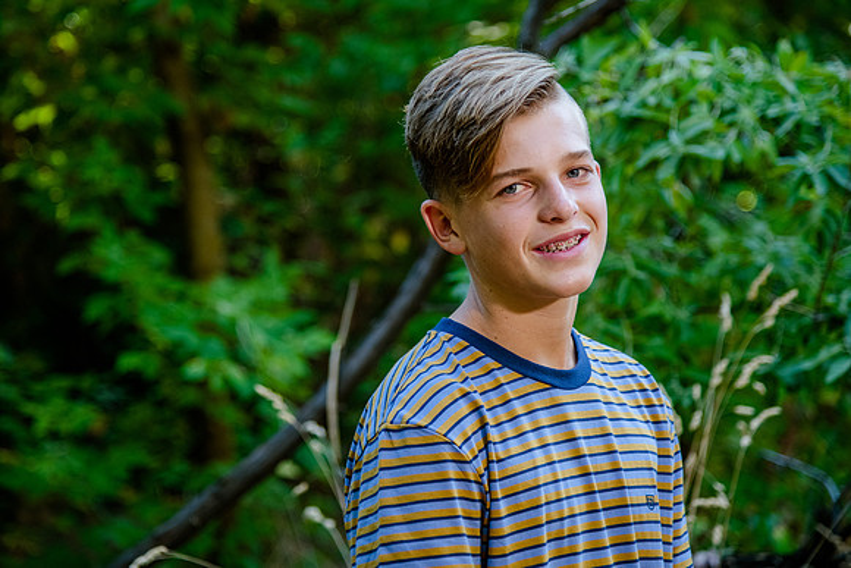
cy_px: 243
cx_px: 390
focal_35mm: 109
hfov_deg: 18.8
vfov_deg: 12.6
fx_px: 2573
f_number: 4
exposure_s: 1/320
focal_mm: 95
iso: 800
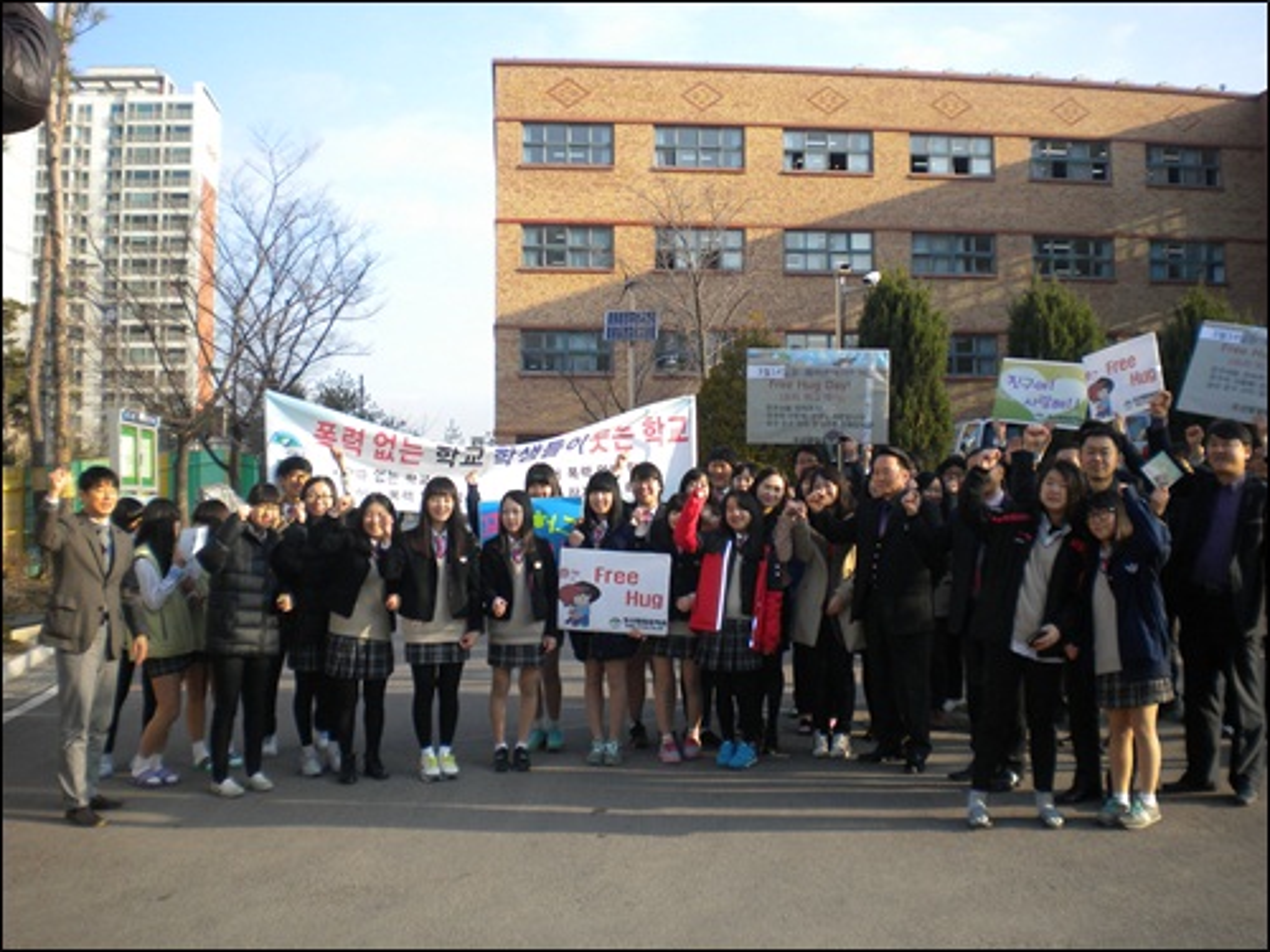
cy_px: 476
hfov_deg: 52.6
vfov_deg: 40.7
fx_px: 1284
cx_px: 635
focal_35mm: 35
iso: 113
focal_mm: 6.3
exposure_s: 1/298
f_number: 4.6
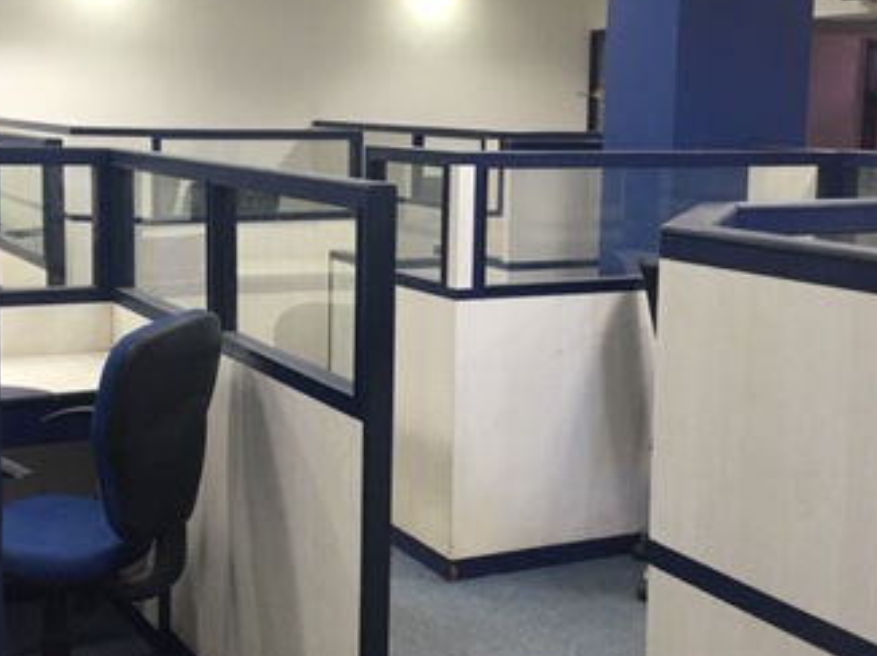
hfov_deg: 33.8
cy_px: 285
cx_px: 433
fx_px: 1443
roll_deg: -1.4
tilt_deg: -7.0
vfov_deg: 25.6
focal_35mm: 57
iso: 160
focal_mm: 4.15
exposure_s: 1/33
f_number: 2.2
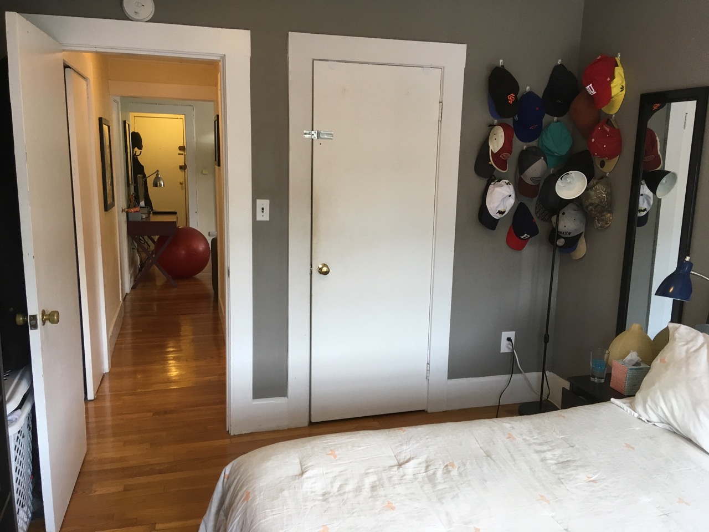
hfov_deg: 61.7
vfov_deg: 48.2
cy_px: 266
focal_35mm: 29
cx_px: 354
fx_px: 594
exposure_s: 1/30
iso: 40
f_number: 2.2
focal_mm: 4.15
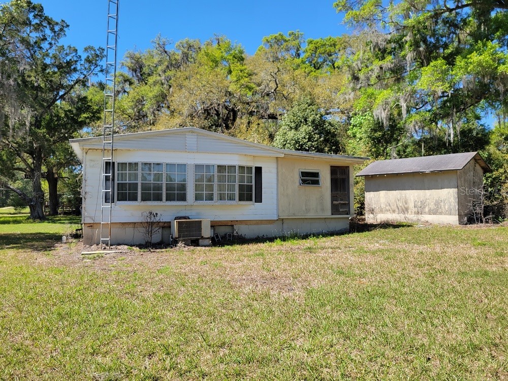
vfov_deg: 53.1
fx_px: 382
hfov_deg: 67.3
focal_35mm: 26
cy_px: 190
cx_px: 254
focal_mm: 5.4
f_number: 1.8
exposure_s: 1/1343
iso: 40
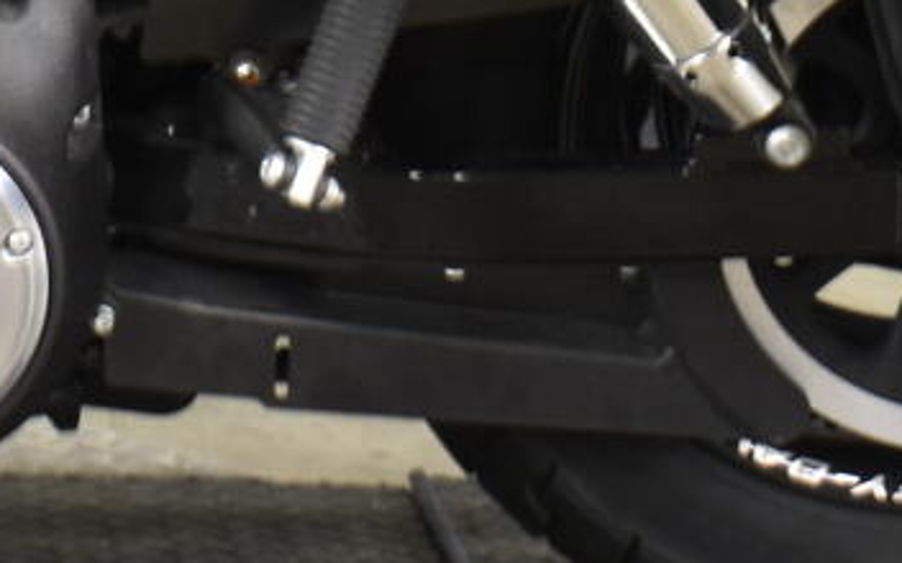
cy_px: -590
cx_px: -541
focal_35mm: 269
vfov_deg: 4.8
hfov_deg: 7.6
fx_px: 6610
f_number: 4.2
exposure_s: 1/13
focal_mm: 31
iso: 400
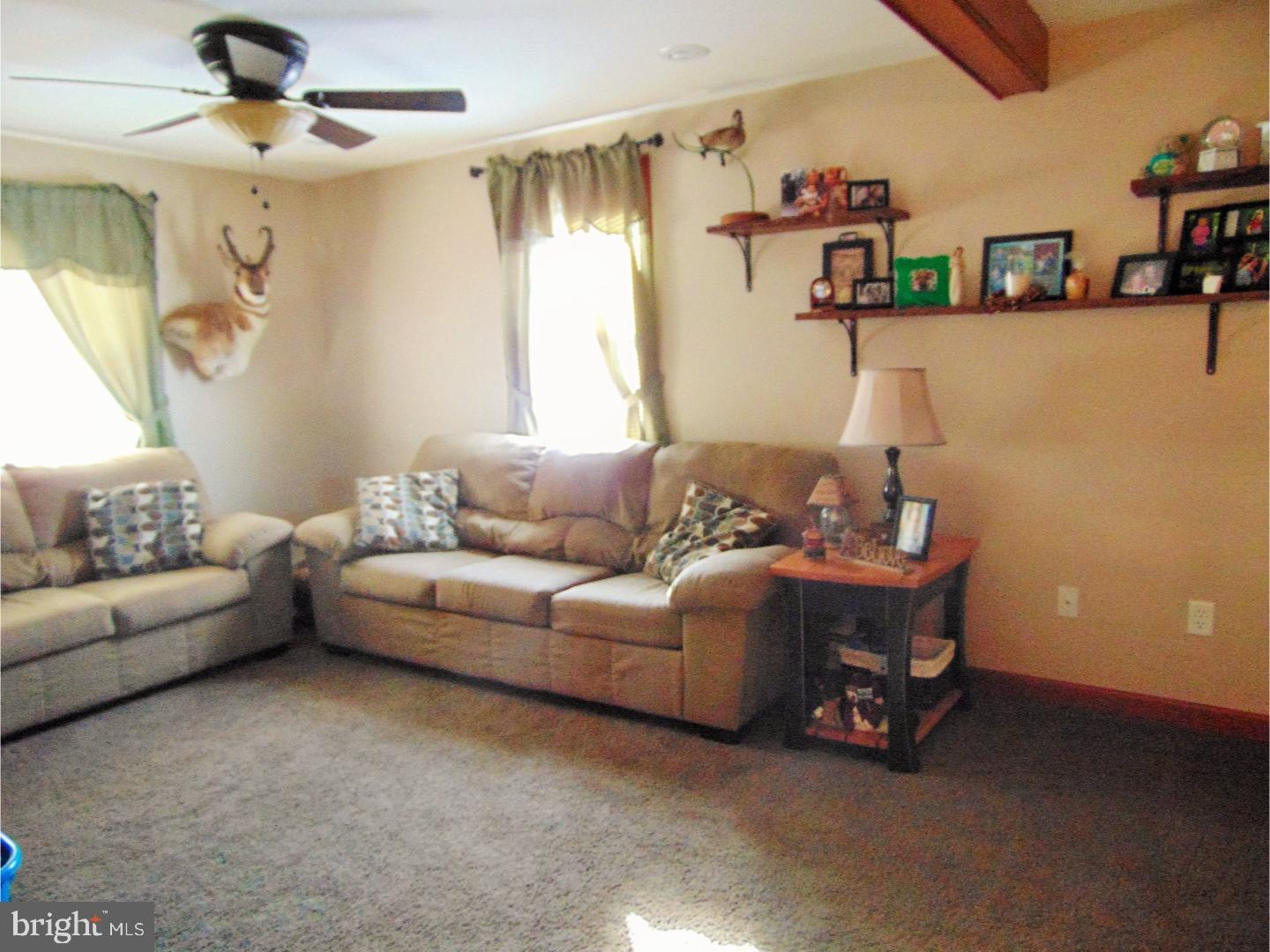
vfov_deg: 54.9
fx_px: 917
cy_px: 476
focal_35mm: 25
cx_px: 635
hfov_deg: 69.4
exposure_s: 1/20
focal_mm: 4.5
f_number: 3
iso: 500
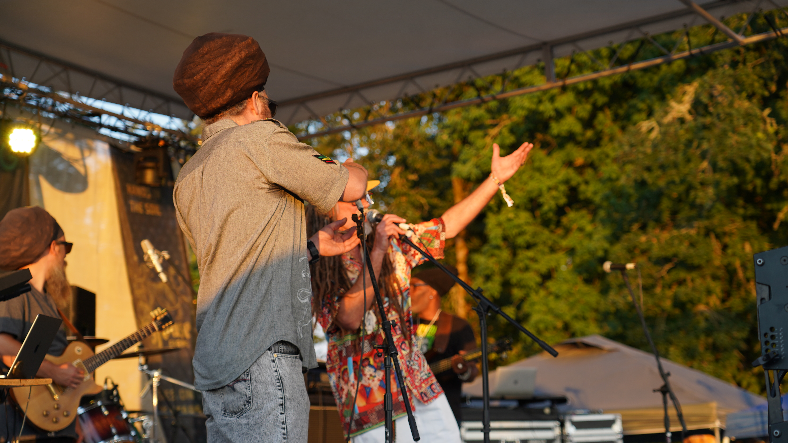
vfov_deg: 16.5
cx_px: 397
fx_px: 1525
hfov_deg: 29.0
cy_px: 250
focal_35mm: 73
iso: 200
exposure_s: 1/160
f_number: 4
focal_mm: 69
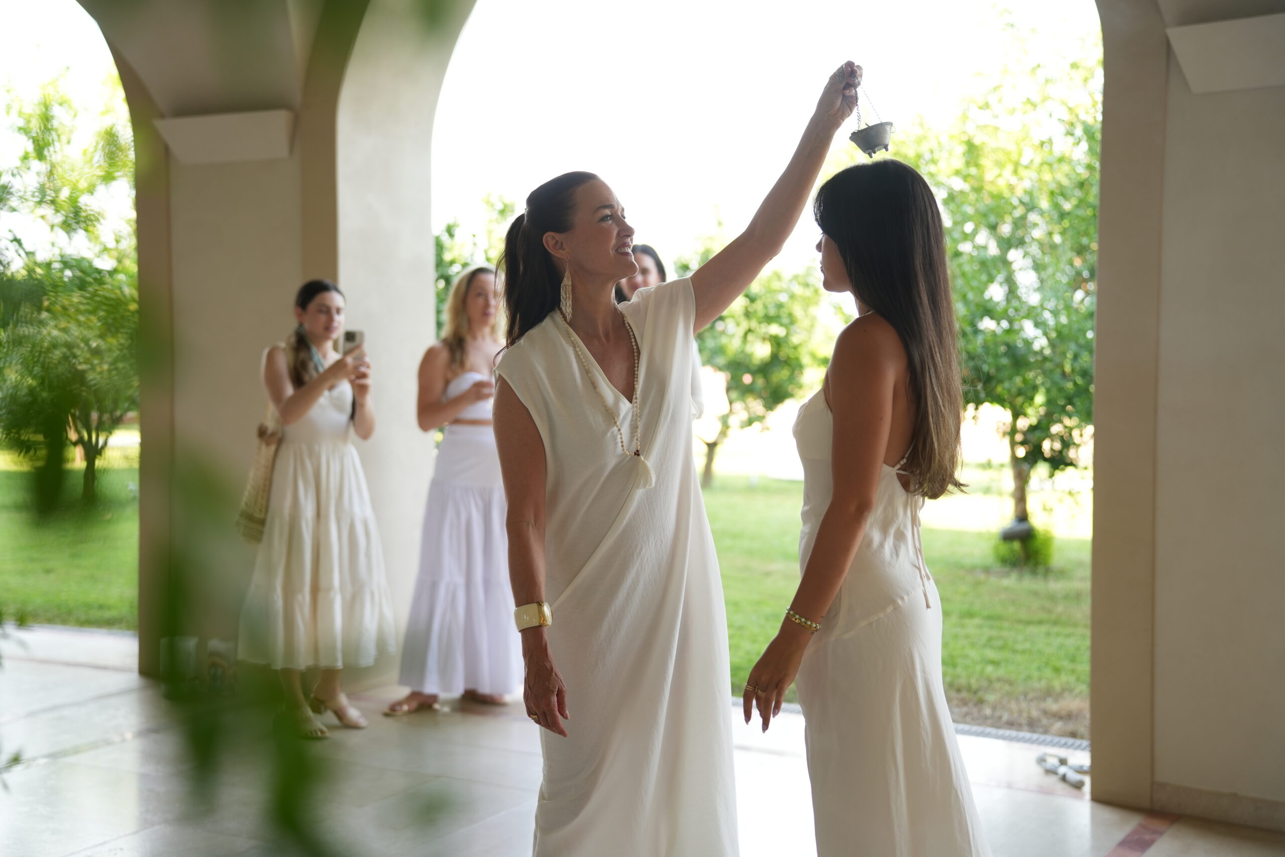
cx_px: 642
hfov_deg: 41.9
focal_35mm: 47
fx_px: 1678
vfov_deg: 28.7
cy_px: 428
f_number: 2.2
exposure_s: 1/200
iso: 200
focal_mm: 47
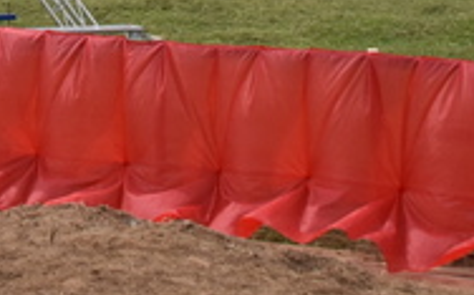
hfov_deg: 13.0
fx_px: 1961
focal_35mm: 152
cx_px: -242
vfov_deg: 7.8
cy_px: -489
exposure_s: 1/2000
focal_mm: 28
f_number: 6.3
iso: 500
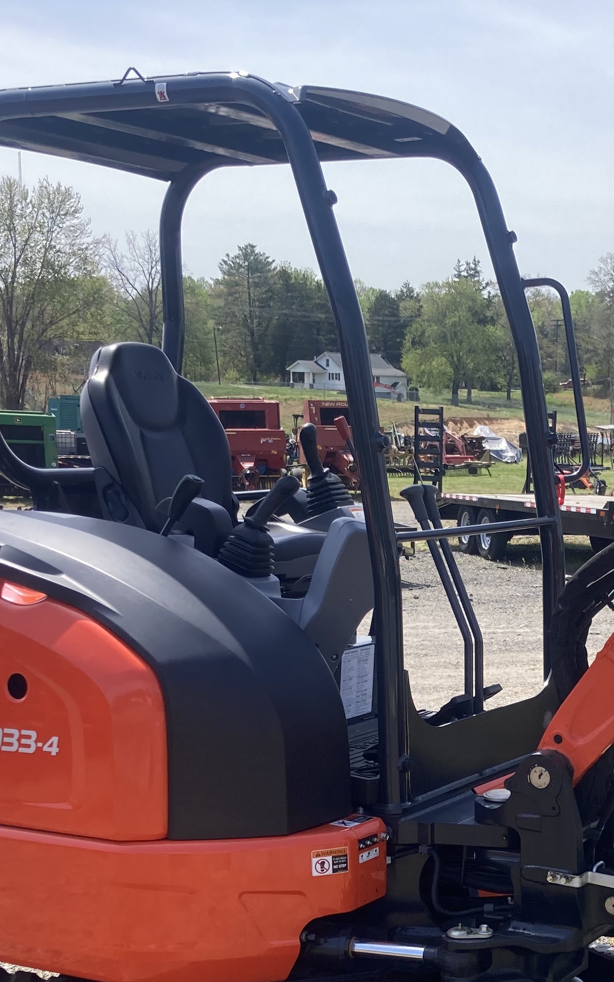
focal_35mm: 59
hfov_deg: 21.5
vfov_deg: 33.9
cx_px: 561
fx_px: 1579
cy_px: 722
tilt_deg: -12.8
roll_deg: -3.1
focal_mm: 3.99
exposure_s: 1/1043
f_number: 1.8
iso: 20
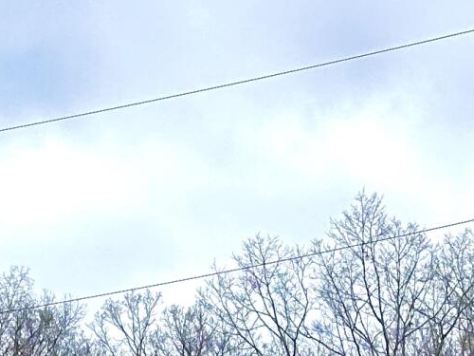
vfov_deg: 9.8
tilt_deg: +8.5
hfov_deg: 13.5
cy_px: 613
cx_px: 478
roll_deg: -0.4
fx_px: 1972
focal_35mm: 144
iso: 80
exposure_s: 1/3861
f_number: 1.78
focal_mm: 6.86
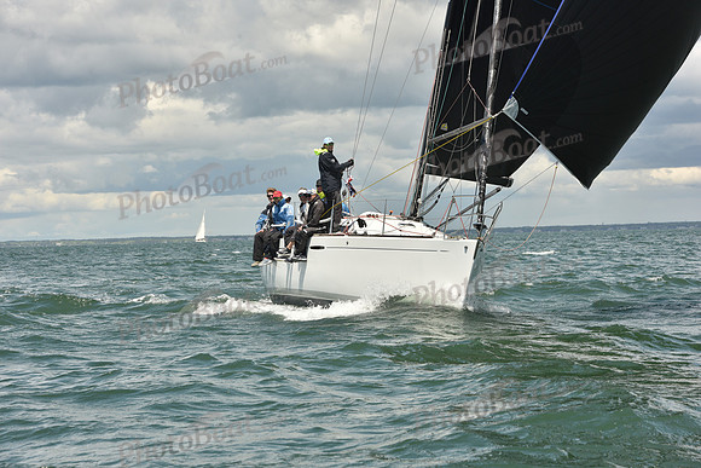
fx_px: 2337
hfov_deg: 17.1
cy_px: 234
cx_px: 350
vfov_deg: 11.4
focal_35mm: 120
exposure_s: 1/800
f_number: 11
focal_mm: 120
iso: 320
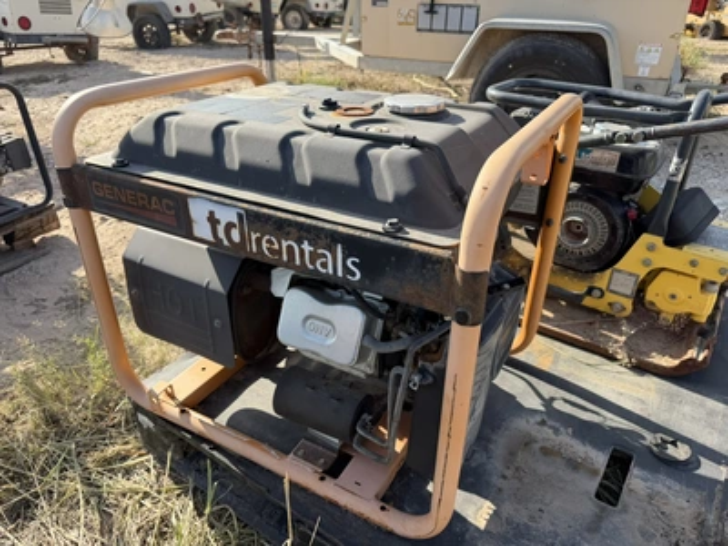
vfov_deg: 56.8
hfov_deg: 71.6
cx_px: 364
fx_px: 505
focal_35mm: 24
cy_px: 273
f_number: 1.78
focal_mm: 6.76
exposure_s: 1/1553
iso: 80
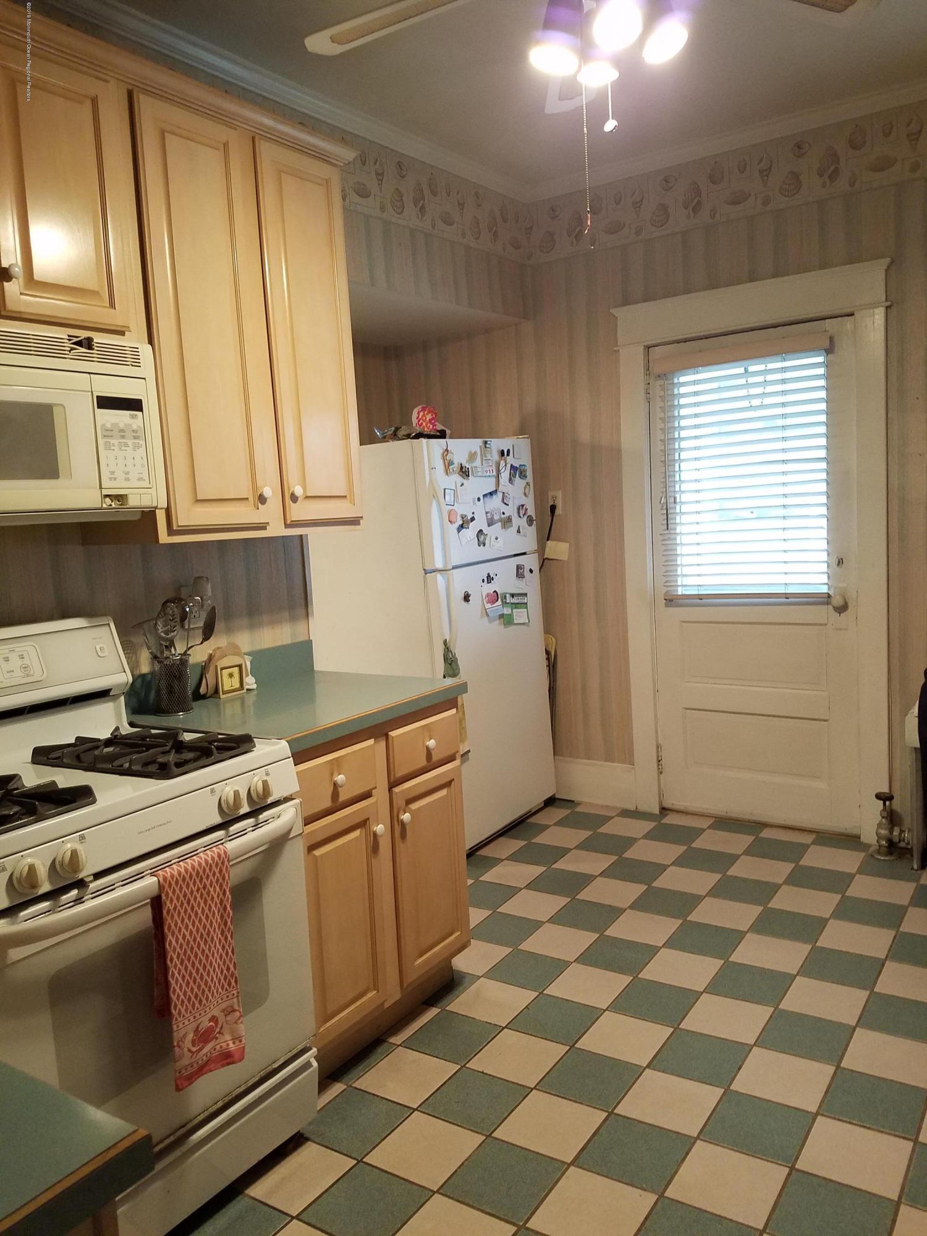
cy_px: 618
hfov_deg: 53.1
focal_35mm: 26
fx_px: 928
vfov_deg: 67.3
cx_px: 464
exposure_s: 1/24
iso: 160
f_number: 1.7
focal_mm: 4.2
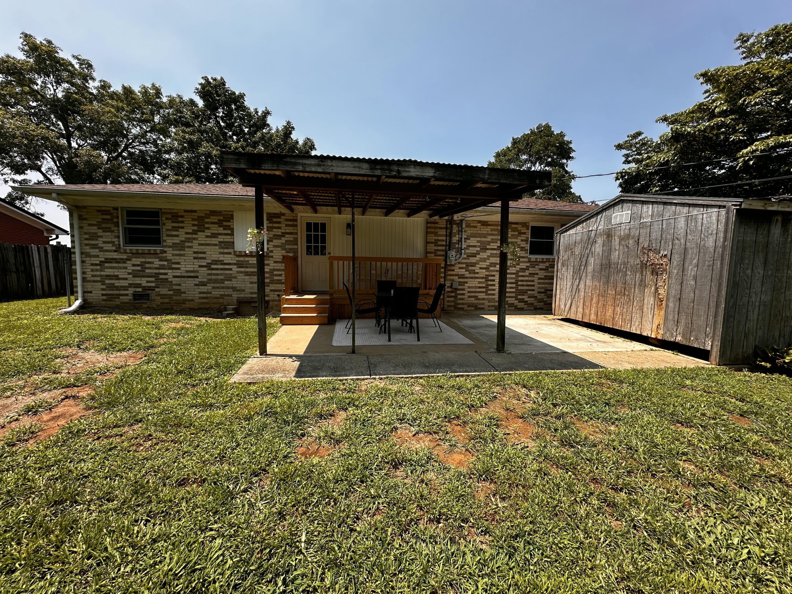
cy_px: 297
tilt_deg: -3.6
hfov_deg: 102.1
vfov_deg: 85.7
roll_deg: -0.6
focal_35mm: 14
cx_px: 396
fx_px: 320
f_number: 2.2
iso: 40
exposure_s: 1/707
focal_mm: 2.22
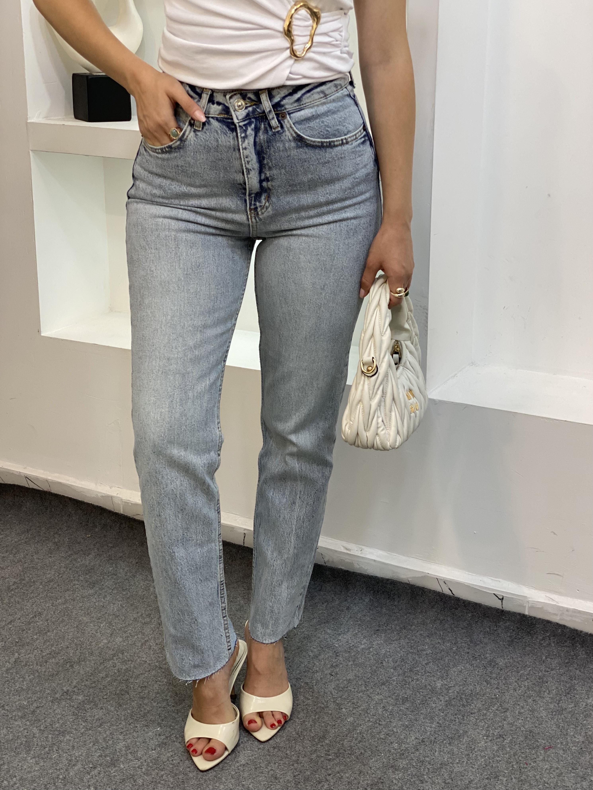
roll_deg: +0.2
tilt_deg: -18.2
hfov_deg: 28.0
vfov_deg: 36.8
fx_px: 1188
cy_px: 395
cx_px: 296
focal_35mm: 52
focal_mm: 6
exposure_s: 1/100
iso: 100
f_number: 2
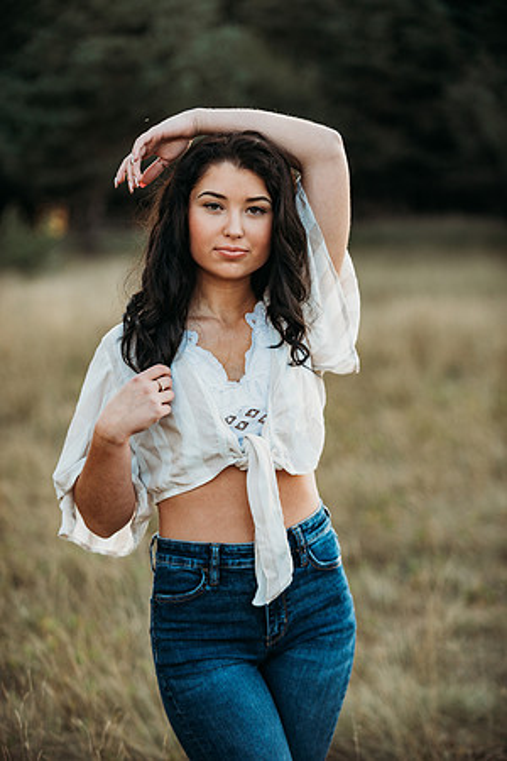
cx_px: 254
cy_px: 380
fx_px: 1901
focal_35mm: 90
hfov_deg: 15.2
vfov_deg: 22.6
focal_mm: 90
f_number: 2.8
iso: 250
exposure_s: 1/400
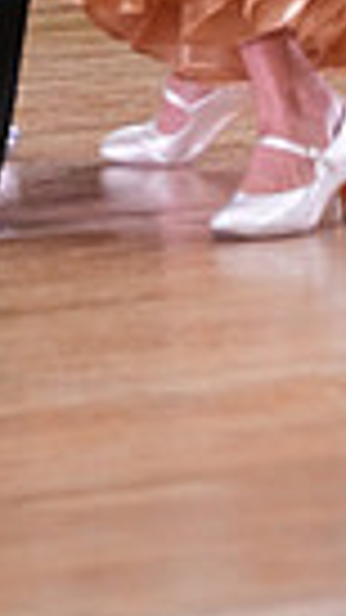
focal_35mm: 890
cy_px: -472
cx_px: 856
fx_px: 14525
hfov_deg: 1.4
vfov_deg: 2.4
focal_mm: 200
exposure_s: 1/200
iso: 3200
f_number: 5.6
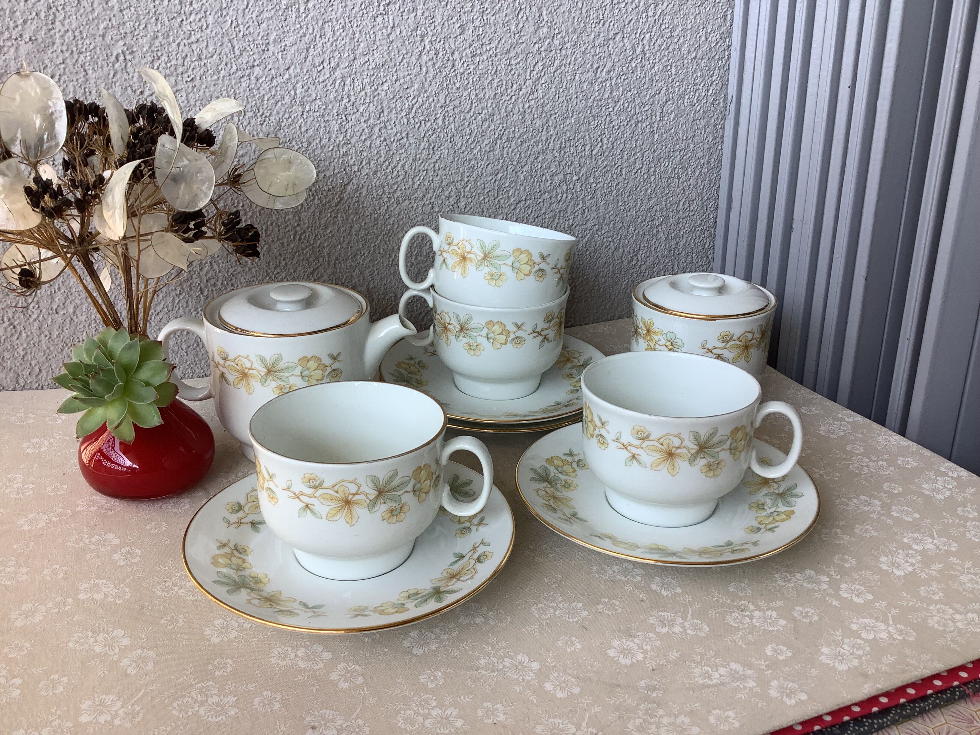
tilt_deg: -20.0
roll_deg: +0.3
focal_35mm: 31
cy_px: 368
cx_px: 490
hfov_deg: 58.4
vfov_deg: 45.4
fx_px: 878
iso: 25
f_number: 2.4
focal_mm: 3.3
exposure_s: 1/152
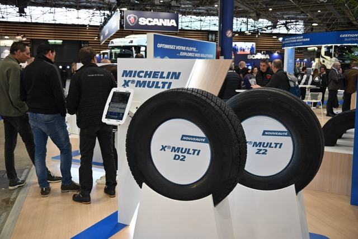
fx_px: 338
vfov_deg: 38.9
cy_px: 120
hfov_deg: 55.8
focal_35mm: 34
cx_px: 179
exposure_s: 1/125
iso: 640
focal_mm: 34
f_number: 4.5
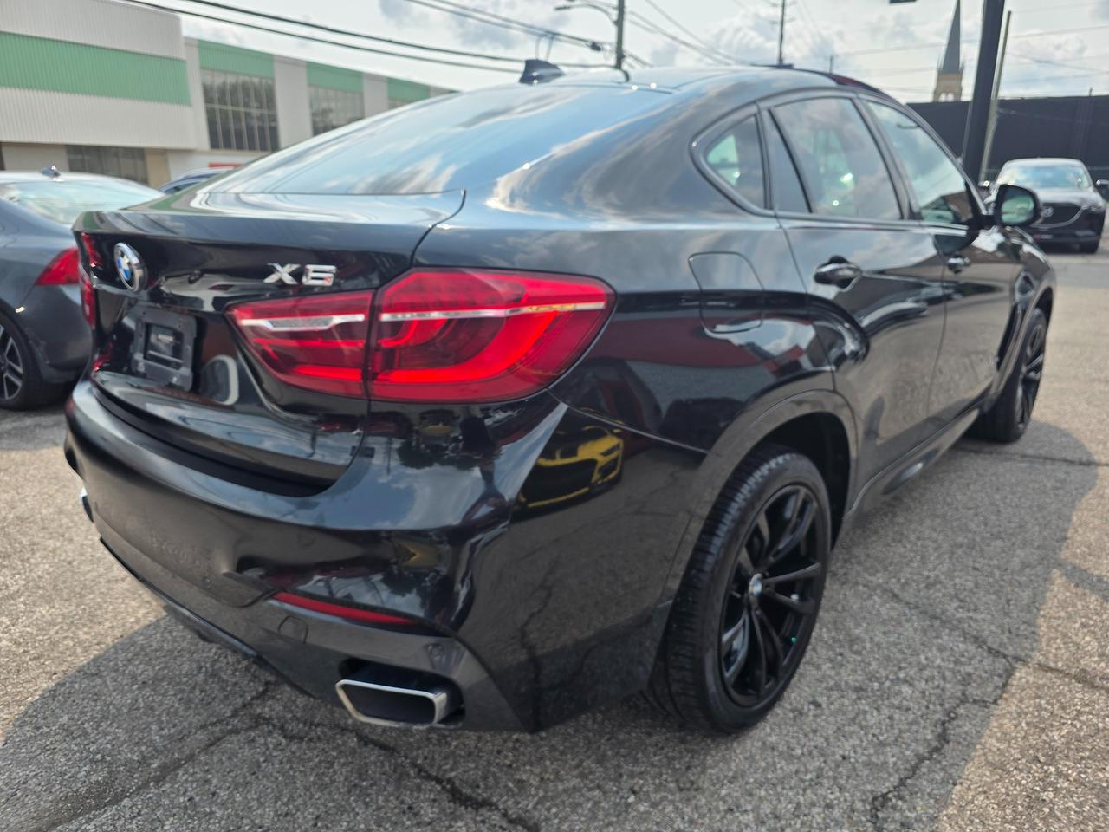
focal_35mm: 23
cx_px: 554
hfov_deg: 73.9
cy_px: 416
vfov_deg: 58.9
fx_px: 737
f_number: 1.7
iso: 80
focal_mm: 6.3
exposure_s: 1/5017
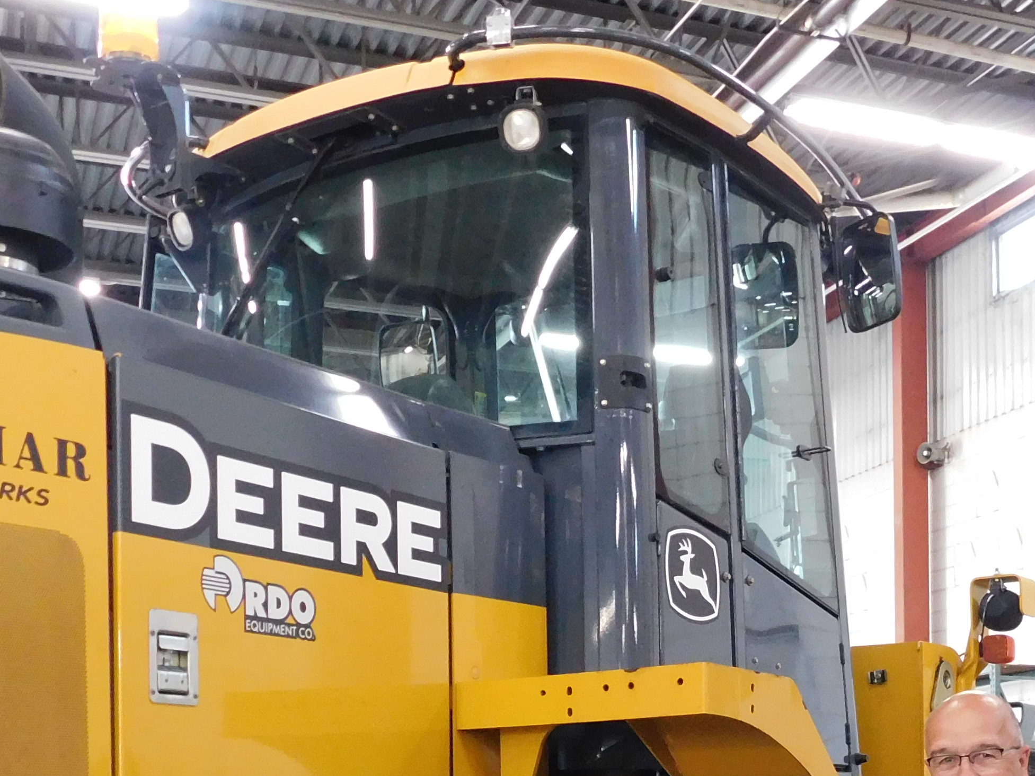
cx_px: 704
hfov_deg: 32.4
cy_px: 842
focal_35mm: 59
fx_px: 1764
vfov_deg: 23.4
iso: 400
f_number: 3.1
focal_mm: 4.5
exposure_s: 1/10
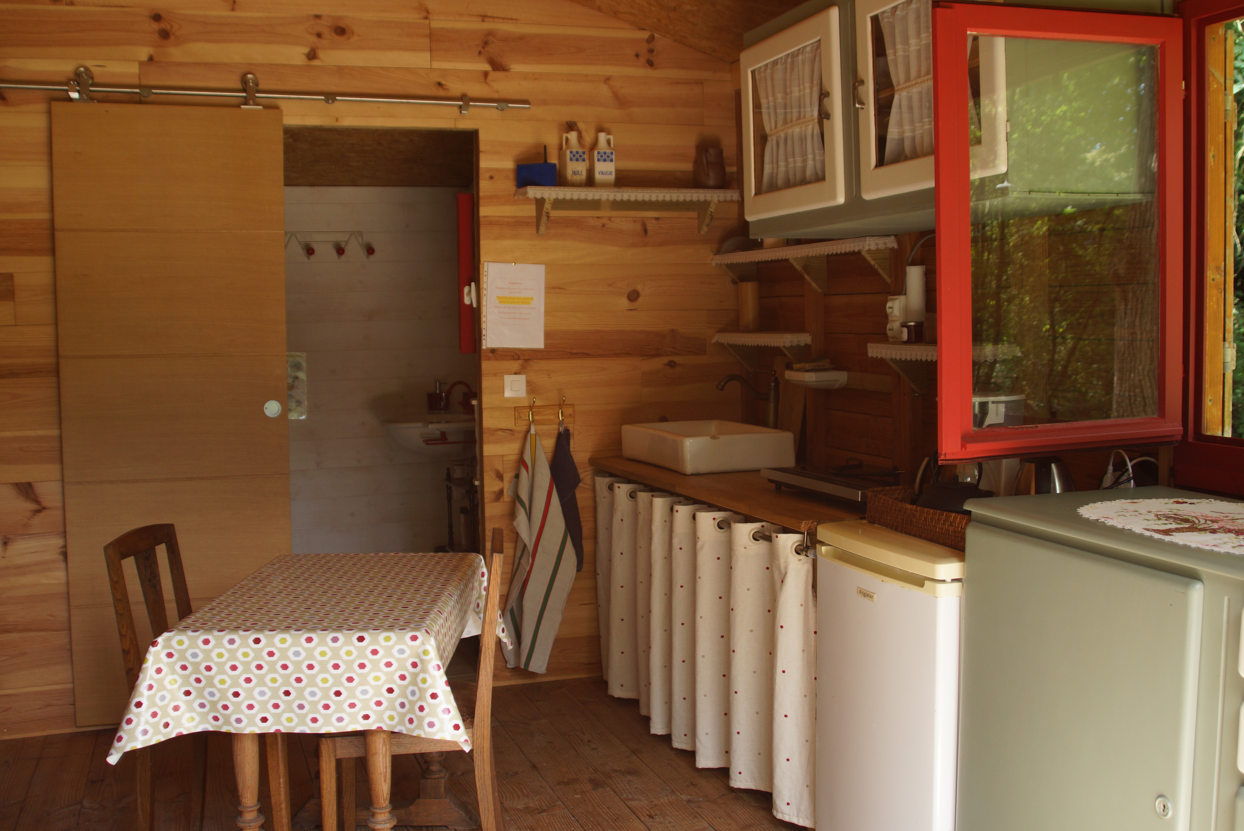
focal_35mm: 36
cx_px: 622
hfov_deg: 53.1
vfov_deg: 36.9
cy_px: 416
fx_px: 1245
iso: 160
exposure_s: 1/60
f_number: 3.5
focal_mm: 24
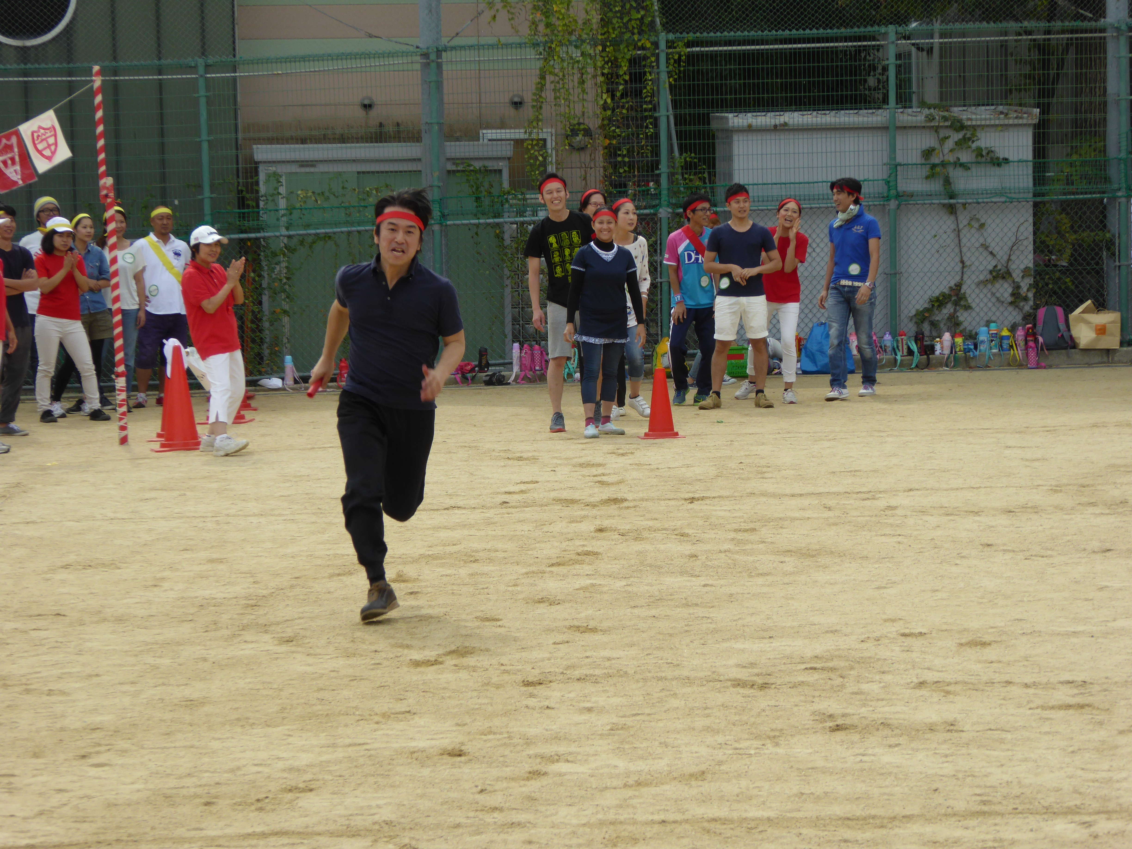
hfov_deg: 15.5
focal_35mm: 127
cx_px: 566
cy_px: 424
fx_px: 4153
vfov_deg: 11.7
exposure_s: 1/400
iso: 100
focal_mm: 20.6
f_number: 5.1
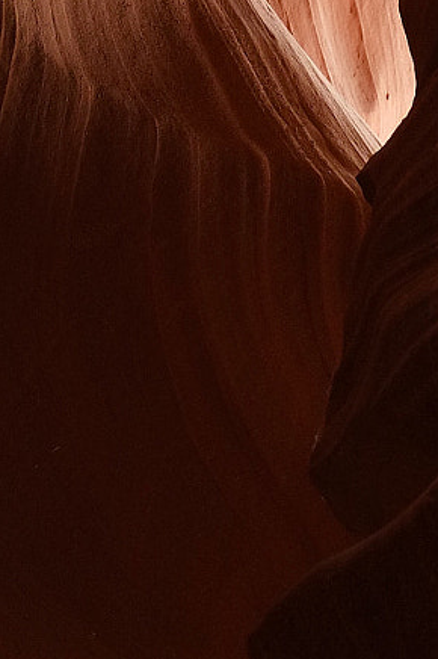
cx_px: -118
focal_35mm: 180
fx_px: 3290
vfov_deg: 11.2
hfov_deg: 7.5
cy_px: -116
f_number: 5
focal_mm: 32.5
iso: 1250
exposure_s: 1/30
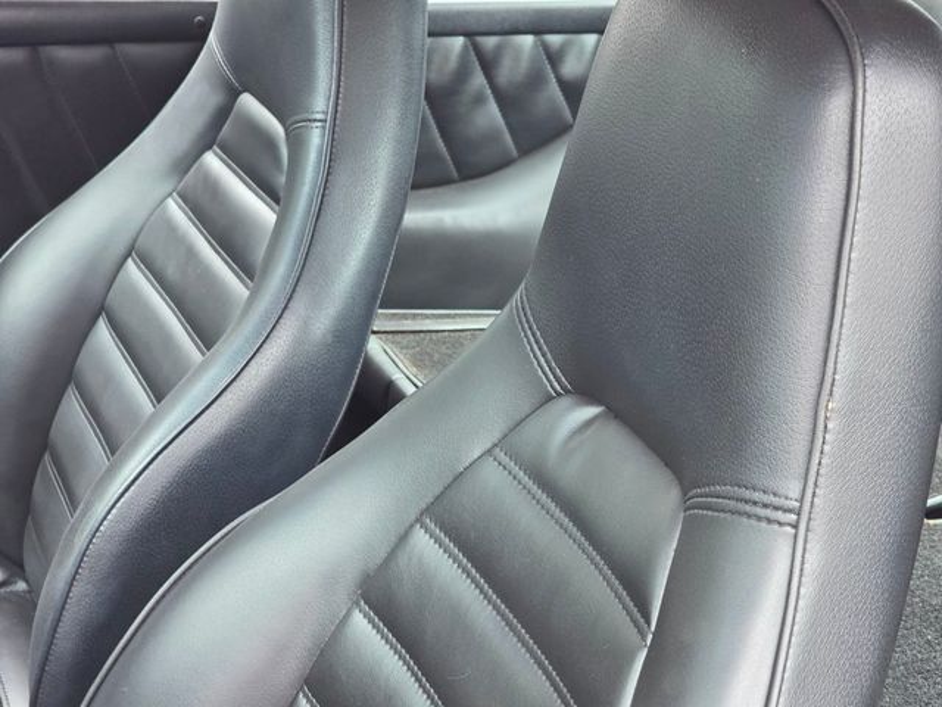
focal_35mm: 69
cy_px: 354
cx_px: 471
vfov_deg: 21.3
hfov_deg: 28.2
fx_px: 1878
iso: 250
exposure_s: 1/120
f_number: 2.4
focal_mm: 7.9
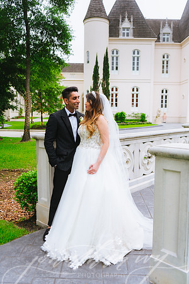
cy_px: 142
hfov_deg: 41.1
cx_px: 94
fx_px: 252
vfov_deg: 58.7
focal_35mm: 32
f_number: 2.8
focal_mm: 32
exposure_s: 1/125
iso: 320
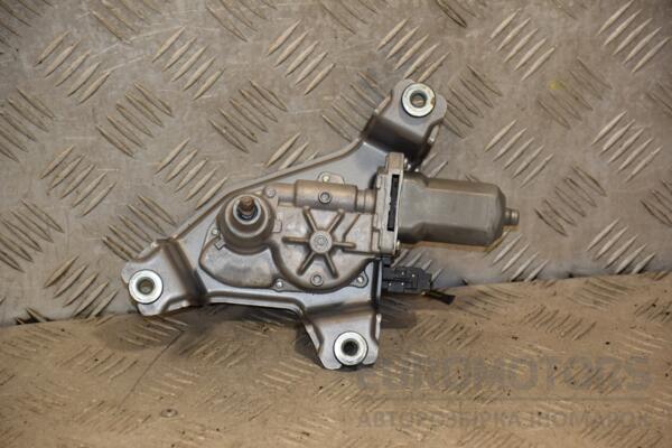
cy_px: 224
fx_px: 2940
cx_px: 336
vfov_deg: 8.7
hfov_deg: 13.0
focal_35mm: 158
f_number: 5.6
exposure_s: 1/160
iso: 800
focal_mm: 105
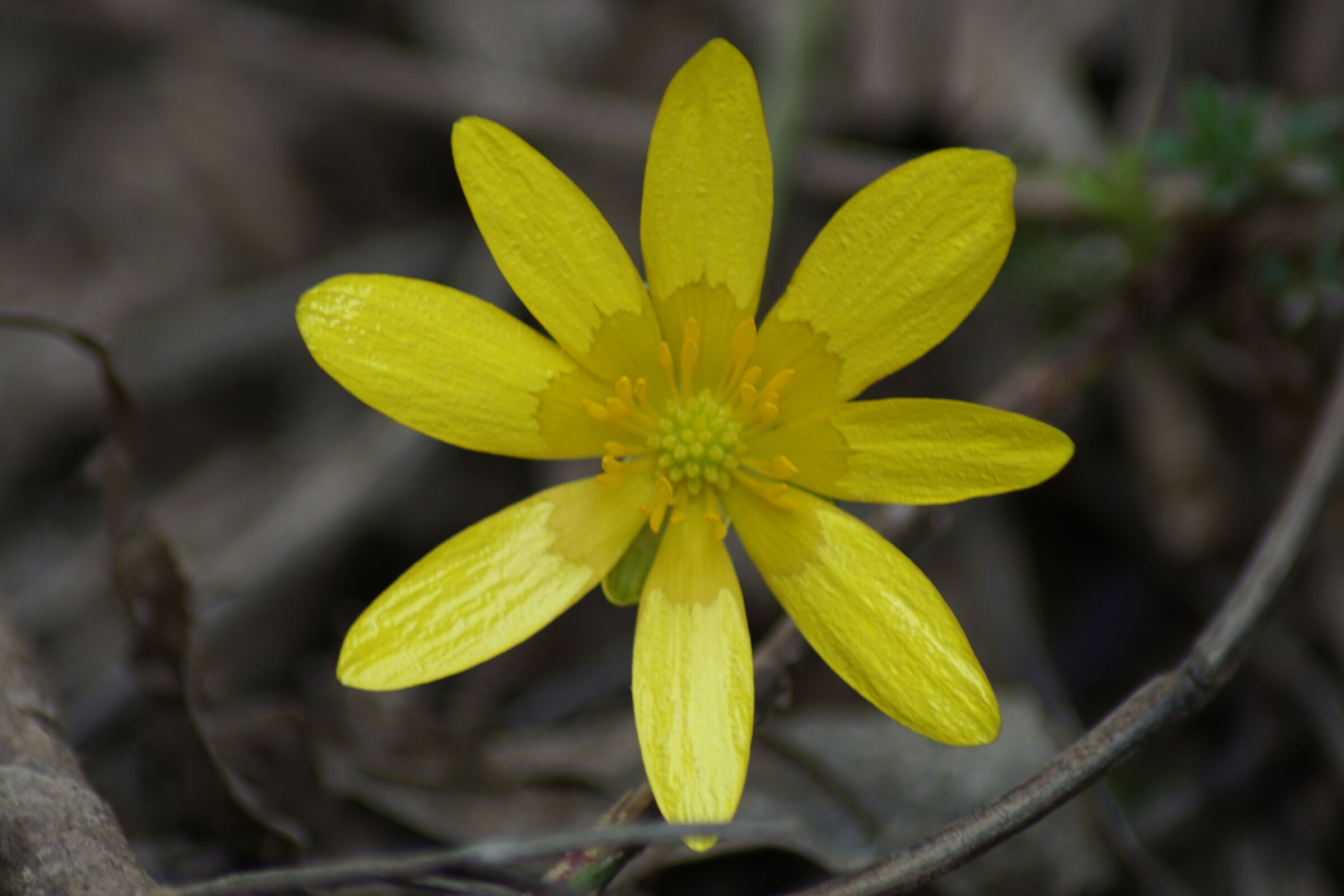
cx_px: 672
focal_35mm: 450
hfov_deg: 4.6
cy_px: 448
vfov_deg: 3.1
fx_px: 16799
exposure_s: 1/40
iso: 100
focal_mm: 300
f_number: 5.6
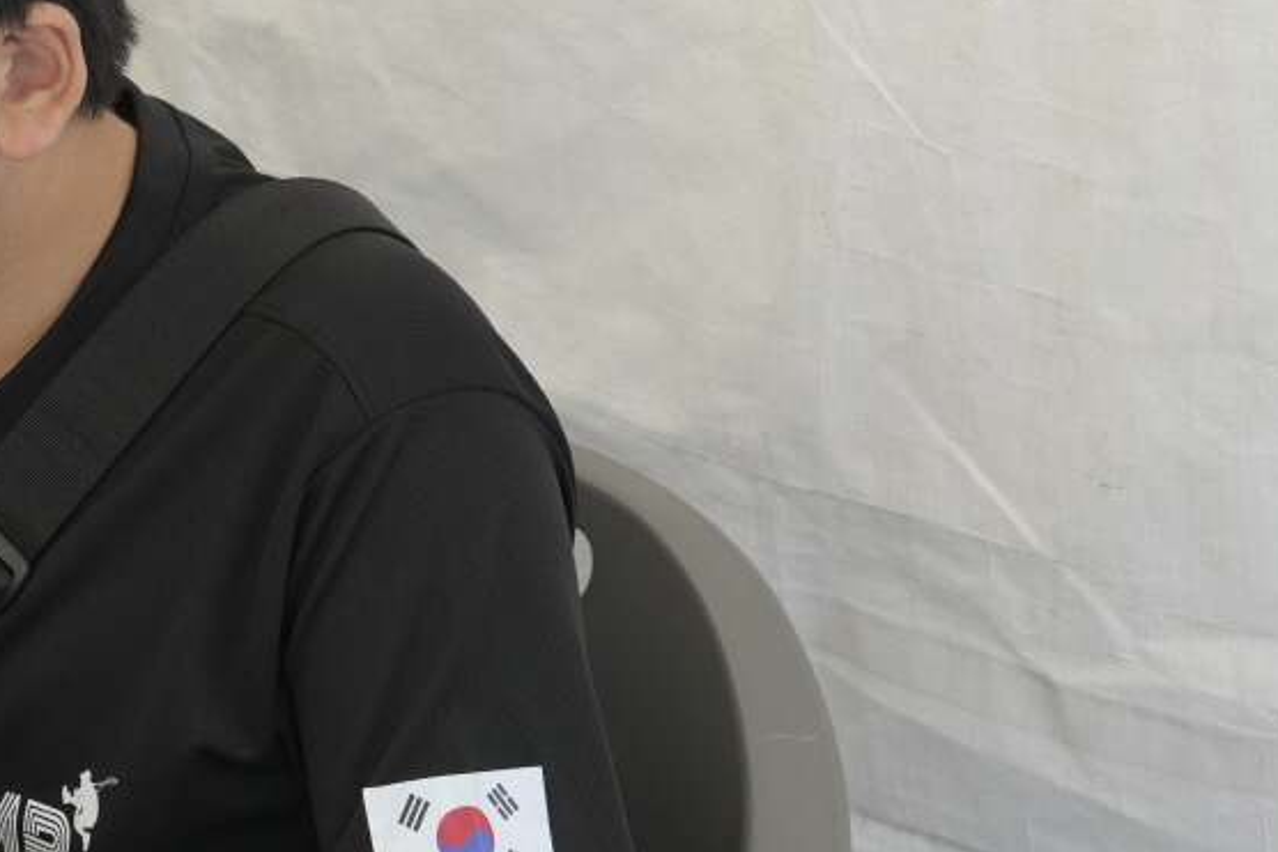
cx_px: -519
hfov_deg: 14.3
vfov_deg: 10.0
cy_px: 9
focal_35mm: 136
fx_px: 4829
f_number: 5.6
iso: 640
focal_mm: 42
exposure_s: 1/160
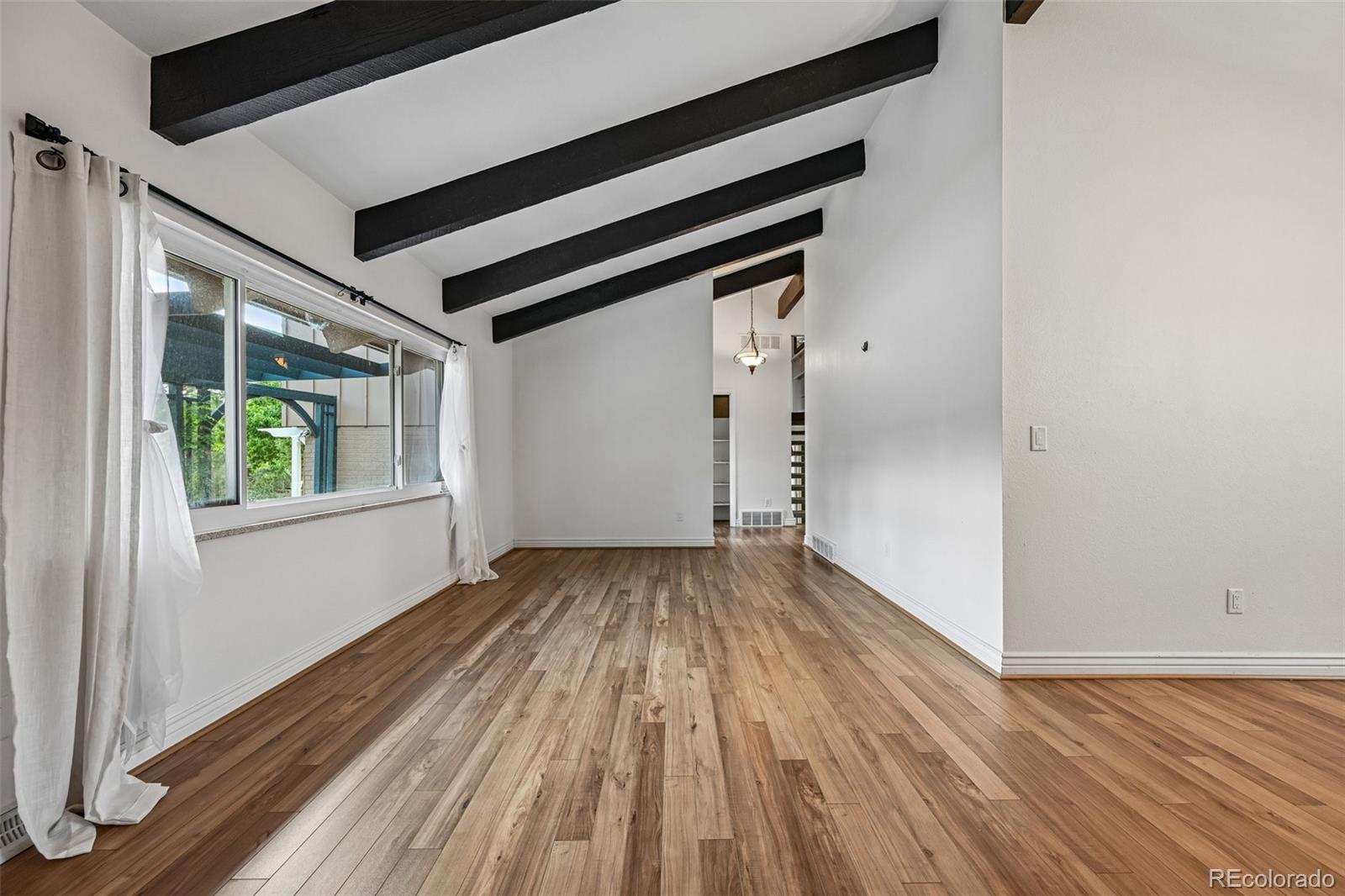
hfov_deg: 104.3
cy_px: 448
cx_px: 672
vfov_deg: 81.2
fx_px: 523
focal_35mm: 14
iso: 400
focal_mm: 14
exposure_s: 1/8
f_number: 8
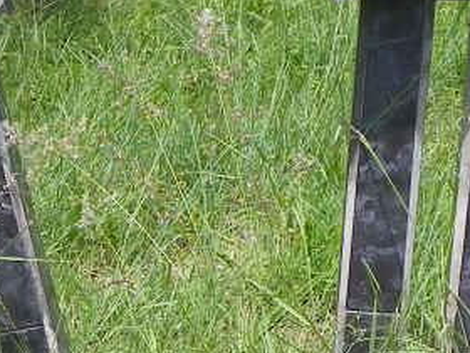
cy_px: 336
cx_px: 191
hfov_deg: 11.2
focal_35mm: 176
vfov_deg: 8.4
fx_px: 2390
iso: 64
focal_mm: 7.3
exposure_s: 1/250
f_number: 4.5
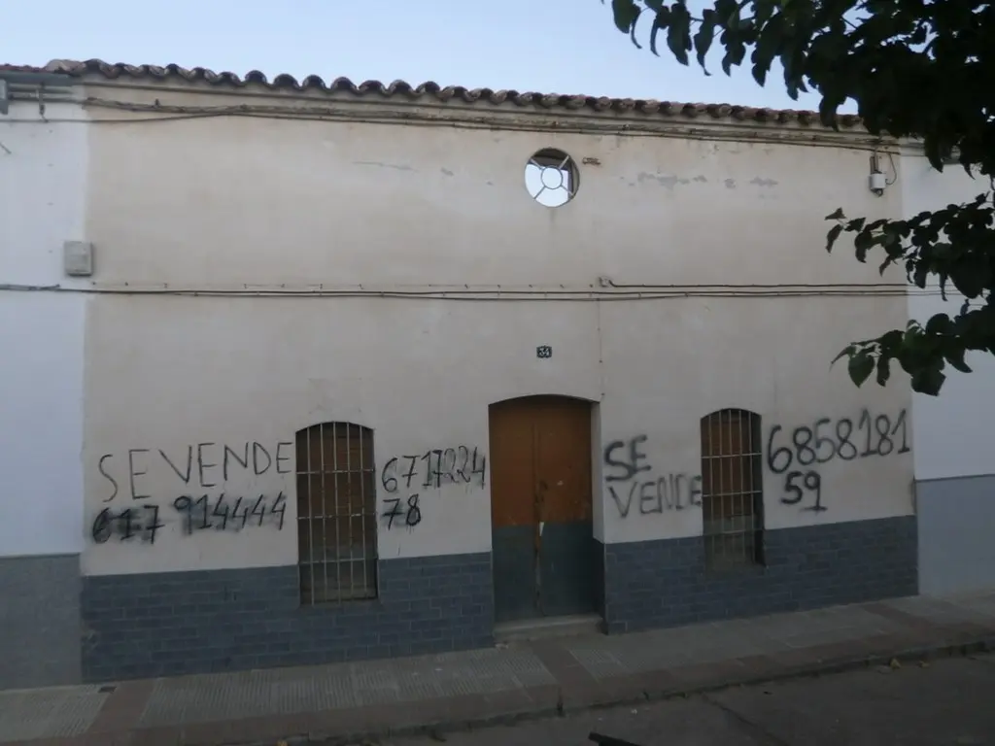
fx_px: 747
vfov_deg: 53.1
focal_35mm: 26
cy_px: 373
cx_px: 498
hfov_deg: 67.3
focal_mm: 4.7
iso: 100
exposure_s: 1/200
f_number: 2.8
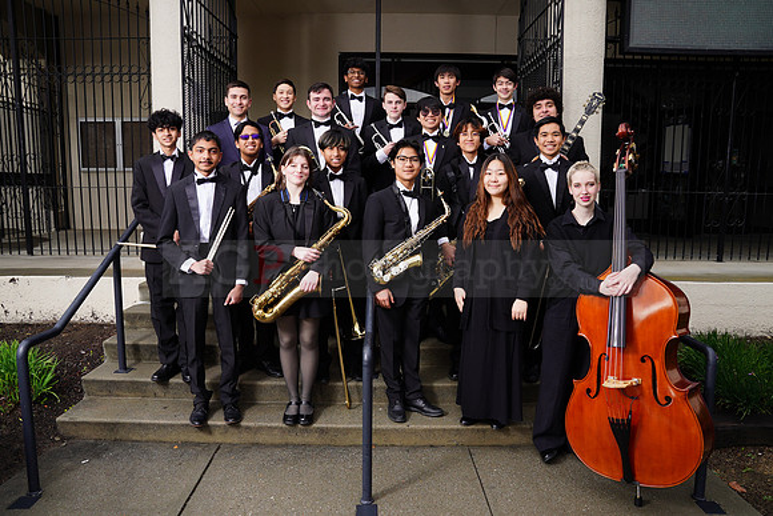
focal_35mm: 24
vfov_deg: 53.2
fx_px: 515
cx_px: 386
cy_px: 258
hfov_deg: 73.7
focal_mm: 24
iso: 200
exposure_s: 1/200
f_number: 7.1
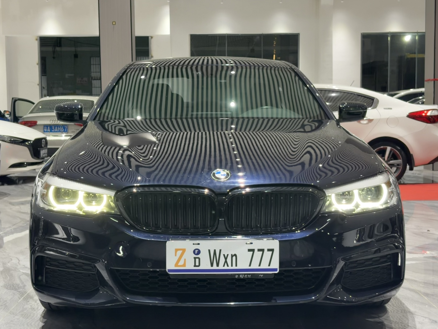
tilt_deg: -4.0
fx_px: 671
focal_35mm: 53
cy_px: 167
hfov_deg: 36.2
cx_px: 216
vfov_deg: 27.5
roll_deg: +0.9
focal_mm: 5.96
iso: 125
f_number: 1.6
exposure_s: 1/45
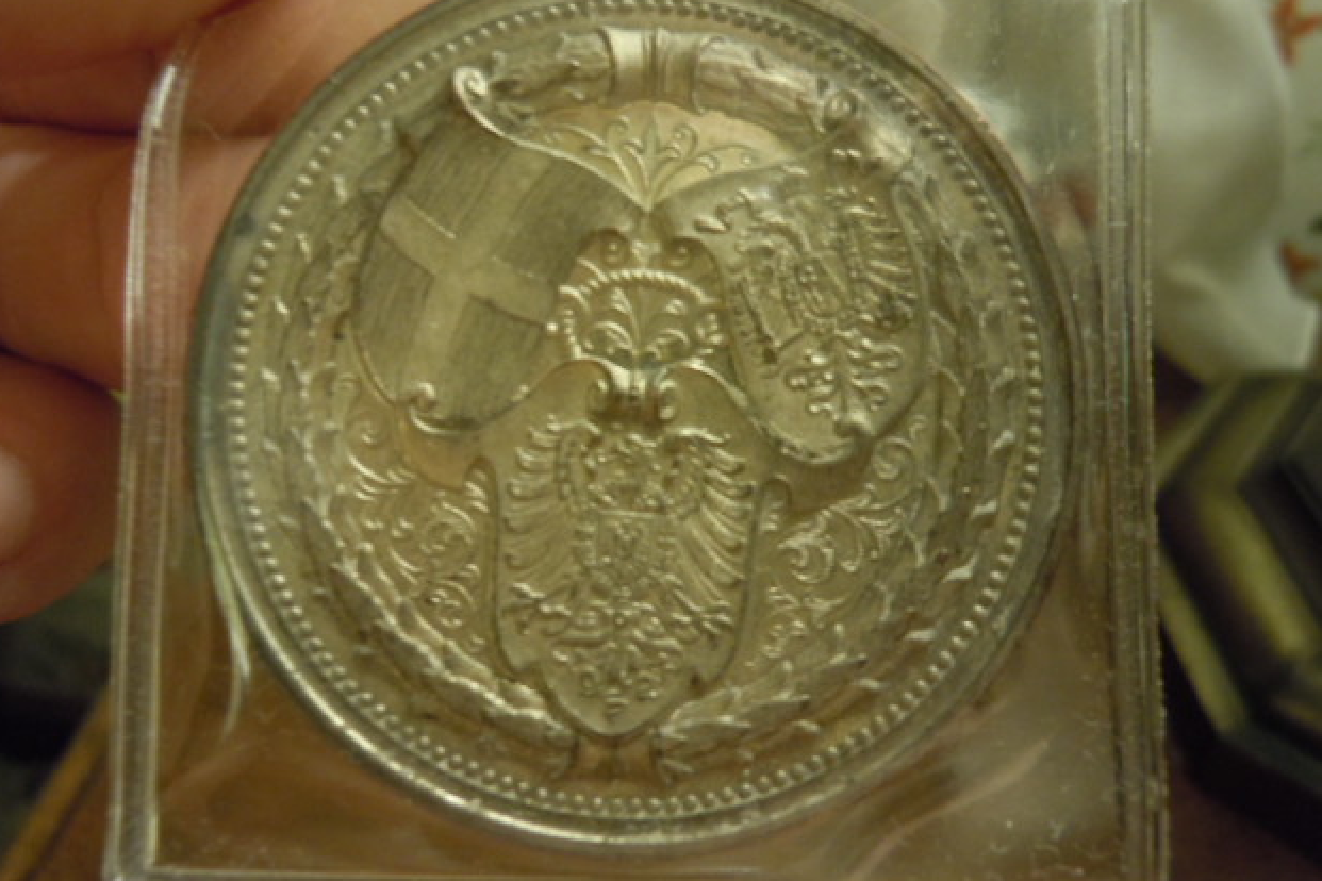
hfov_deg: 61.9
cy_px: 379
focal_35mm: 30
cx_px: 666
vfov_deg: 43.5
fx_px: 1102
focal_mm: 5
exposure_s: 1/15
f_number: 3.7
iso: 400
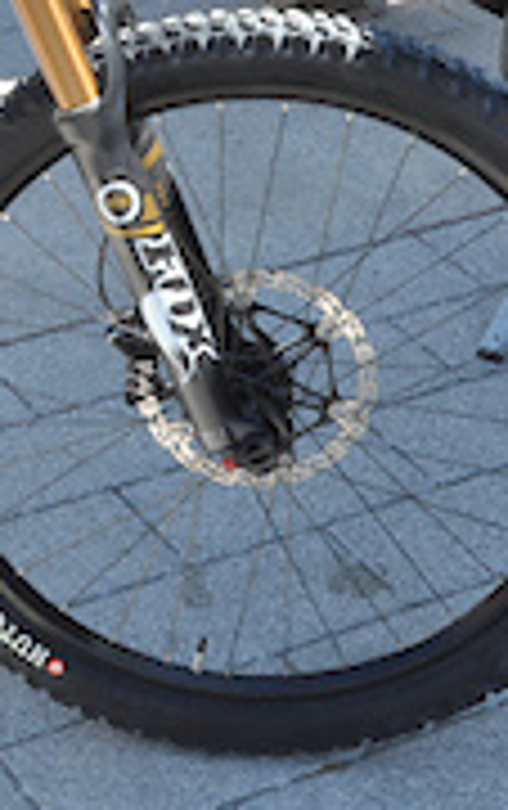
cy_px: 86
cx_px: -171
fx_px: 2429
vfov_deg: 18.6
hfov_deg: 11.6
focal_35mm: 110
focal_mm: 26
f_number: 25
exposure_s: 1/40
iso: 500
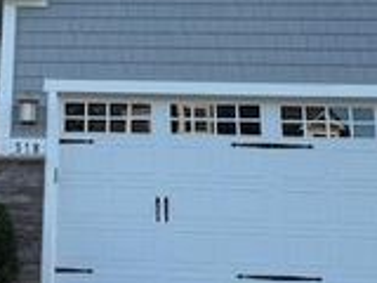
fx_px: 817
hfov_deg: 25.5
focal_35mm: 75
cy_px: 6
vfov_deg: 19.1
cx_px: 66
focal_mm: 6.76
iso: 80
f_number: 1.78
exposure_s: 1/1230
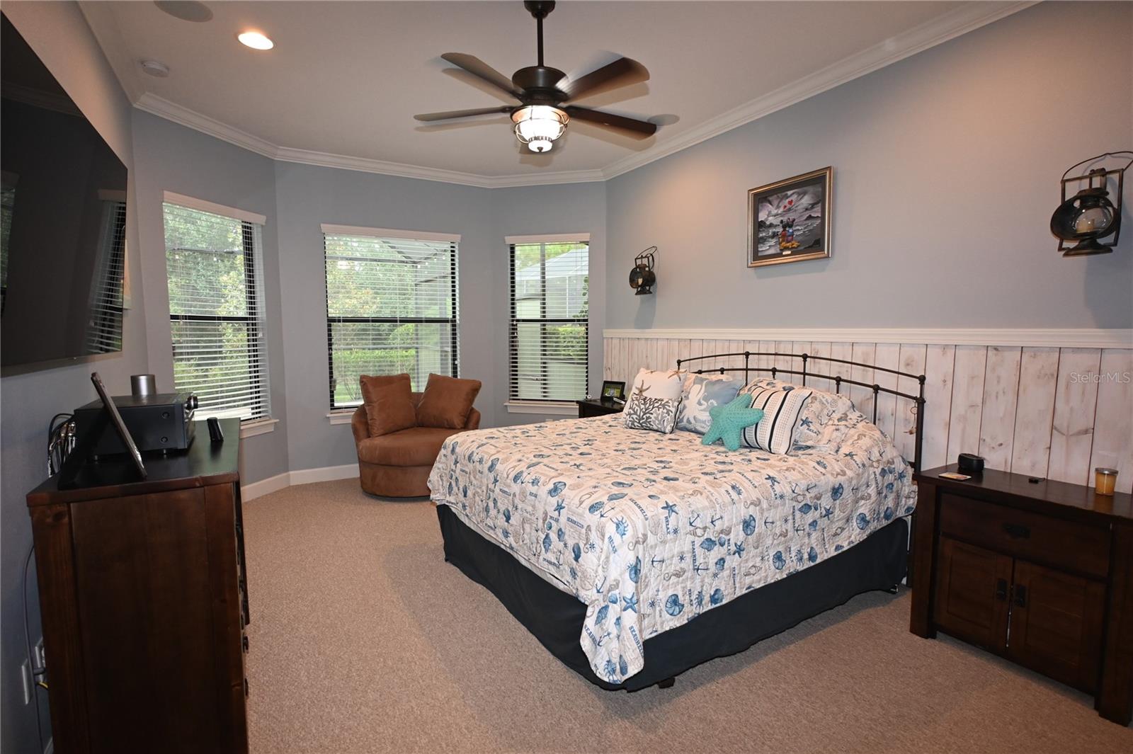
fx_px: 566
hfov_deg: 90.0
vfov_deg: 67.3
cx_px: 566
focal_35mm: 18
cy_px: 377
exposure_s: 1/60
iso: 560
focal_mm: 12
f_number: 4
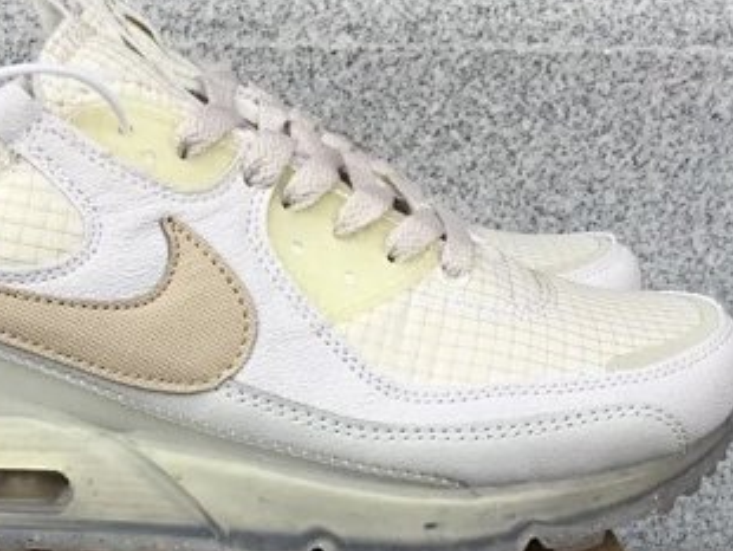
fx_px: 1356
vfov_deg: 22.6
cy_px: 459
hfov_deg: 30.0
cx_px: 232
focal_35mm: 64
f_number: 2.4
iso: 25
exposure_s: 1/193
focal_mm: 3.3
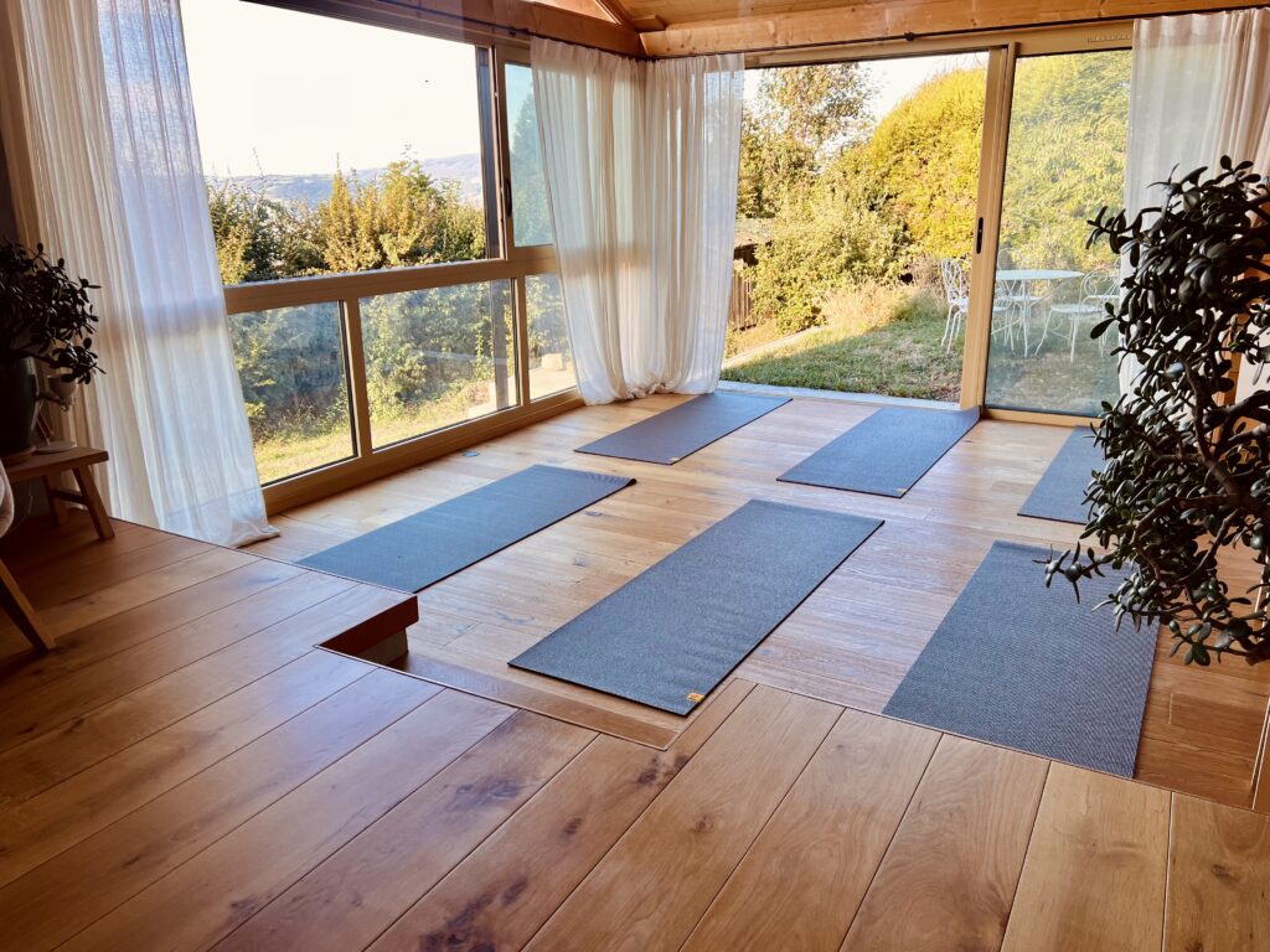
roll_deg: +0.1
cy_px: 476
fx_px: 954
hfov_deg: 67.3
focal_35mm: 26
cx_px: 635
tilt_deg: -17.4
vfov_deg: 53.1
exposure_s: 1/180
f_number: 1.5
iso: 40
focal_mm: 5.7
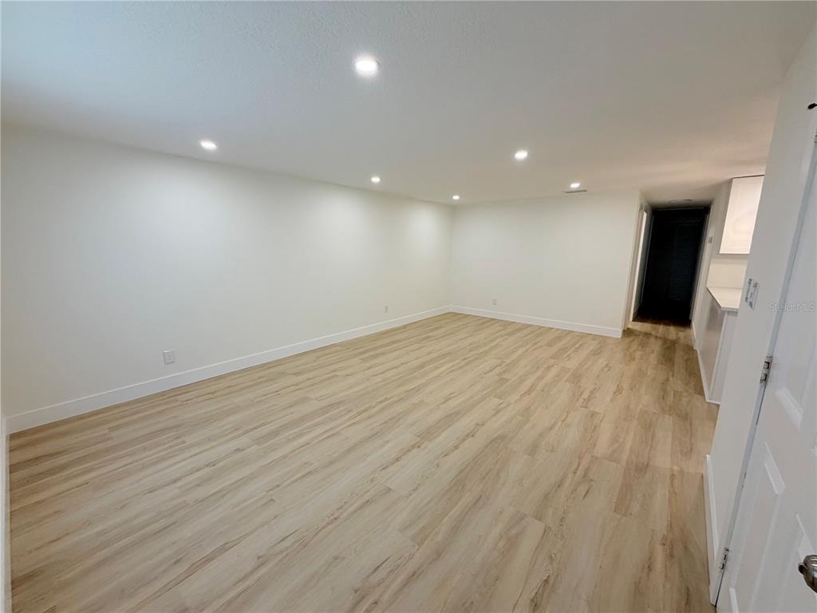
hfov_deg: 102.1
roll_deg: +0.0
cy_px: 306
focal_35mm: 14
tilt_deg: -10.9
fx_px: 330
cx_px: 408
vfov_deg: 85.7
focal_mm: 2.22
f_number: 2.2
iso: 160
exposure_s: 1/120
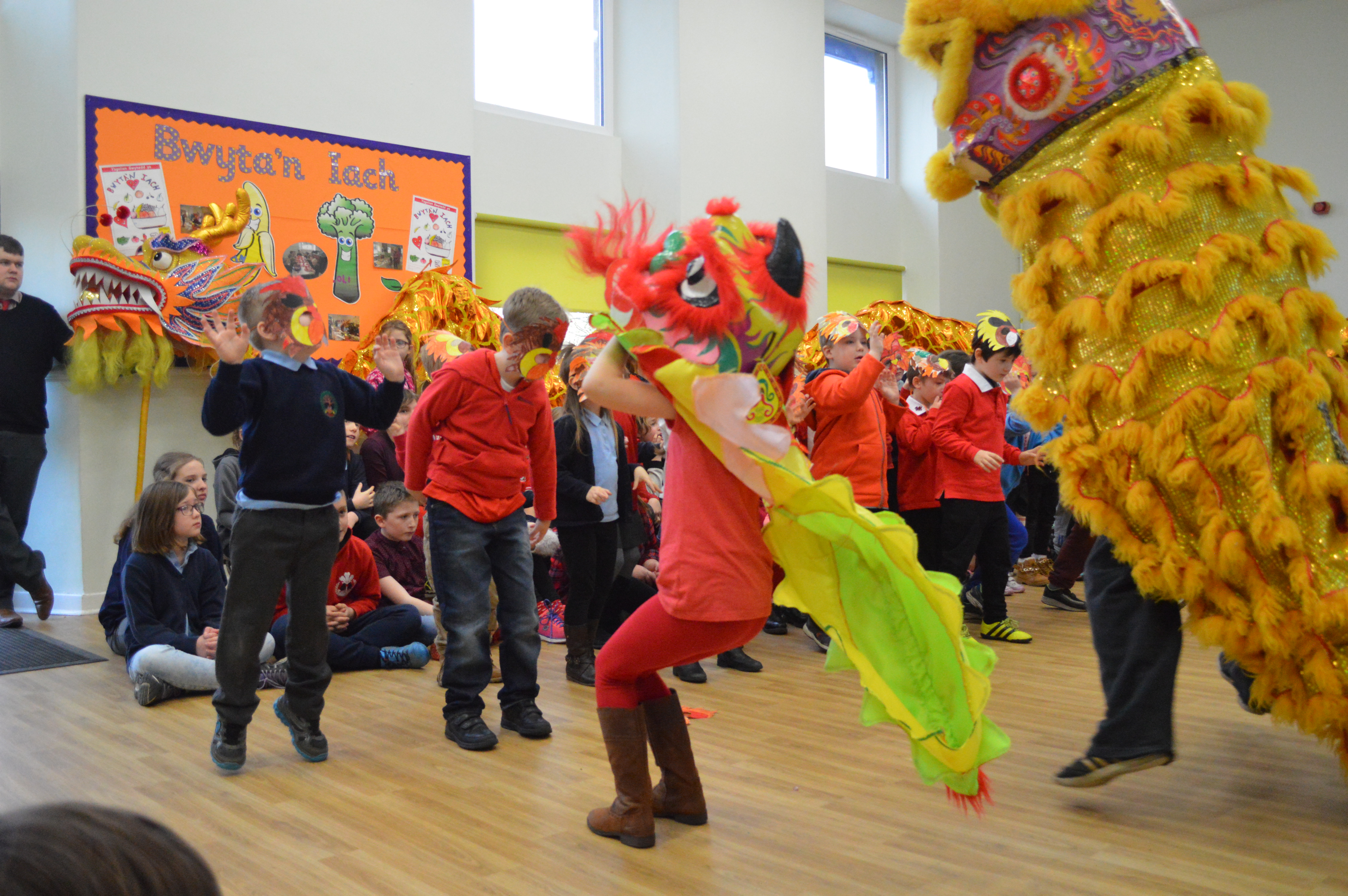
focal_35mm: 33
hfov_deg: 57.3
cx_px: 674
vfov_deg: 39.9
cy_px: 448
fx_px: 1235
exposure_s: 1/250
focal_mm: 22
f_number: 3.8
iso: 3200
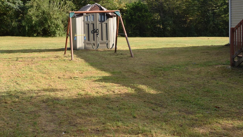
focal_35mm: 61
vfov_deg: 19.7
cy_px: 50
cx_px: 75
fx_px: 392
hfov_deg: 34.0
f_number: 8
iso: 100
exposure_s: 1/200
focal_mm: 23
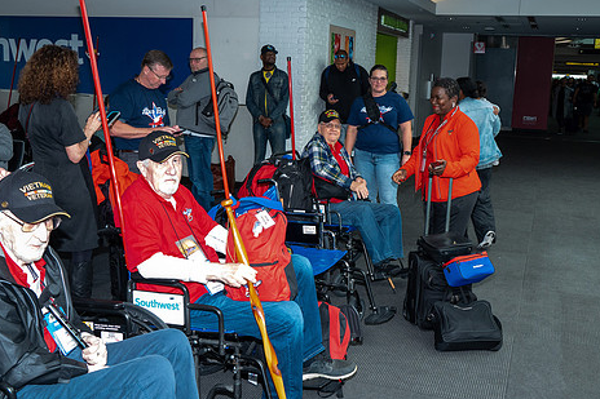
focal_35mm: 40
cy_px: 168
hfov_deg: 48.5
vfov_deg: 33.3
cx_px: 317
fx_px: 666
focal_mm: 32
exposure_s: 1/80
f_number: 11
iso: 2800
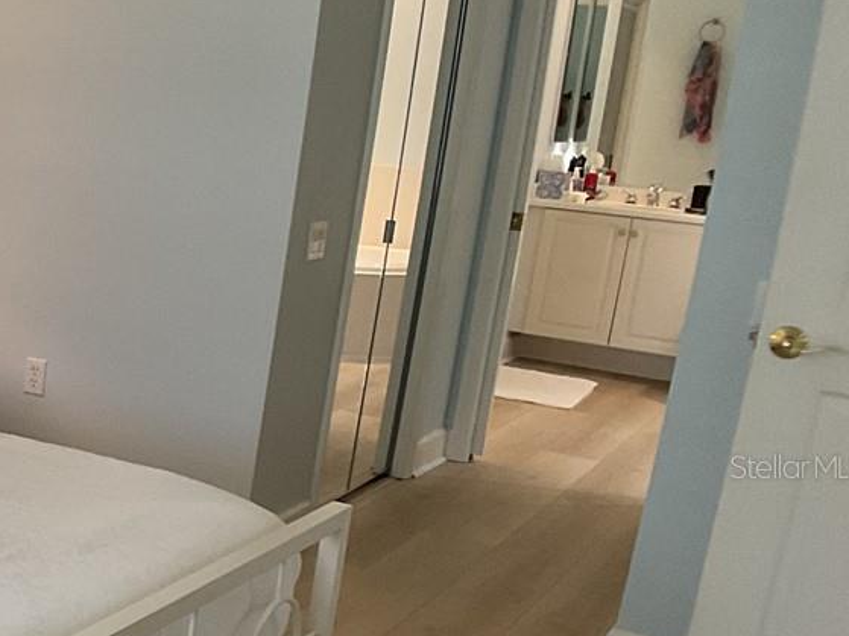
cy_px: 466
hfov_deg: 20.8
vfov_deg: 17.7
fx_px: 2035
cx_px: -342
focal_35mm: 83
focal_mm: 3
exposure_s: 1/60
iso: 50
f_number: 1.8
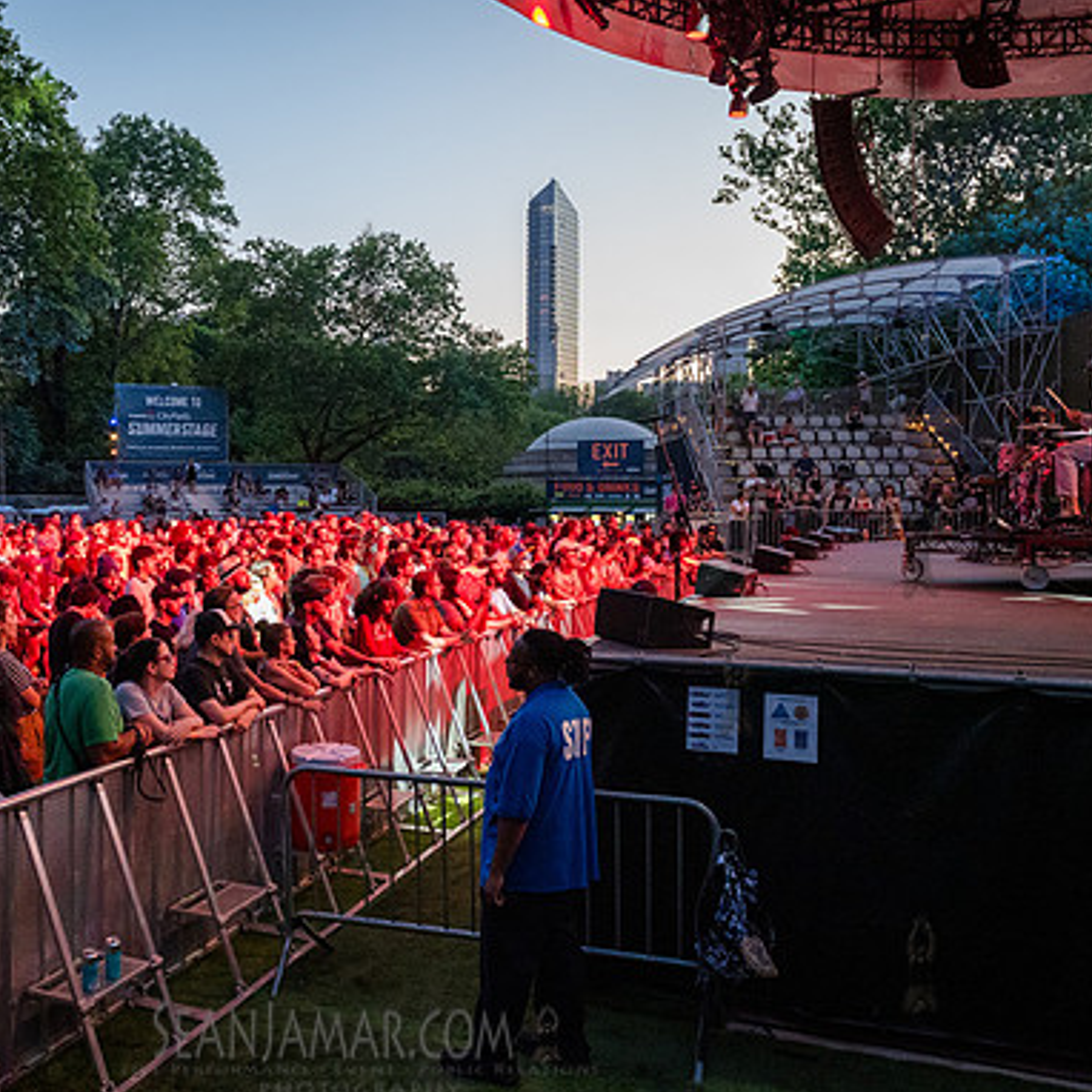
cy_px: 547
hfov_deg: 50.2
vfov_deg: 51.1
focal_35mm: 32
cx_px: 366
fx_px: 1142
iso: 4000
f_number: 4
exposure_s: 1/320
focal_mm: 24
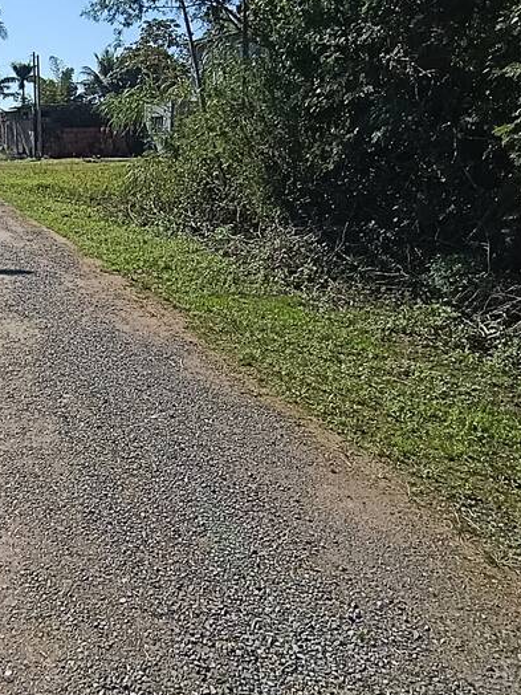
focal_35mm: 33
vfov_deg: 55.0
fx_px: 662
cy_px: 285
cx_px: 76
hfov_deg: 40.4
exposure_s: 1/1241
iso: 52
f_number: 2.2
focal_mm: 1.65
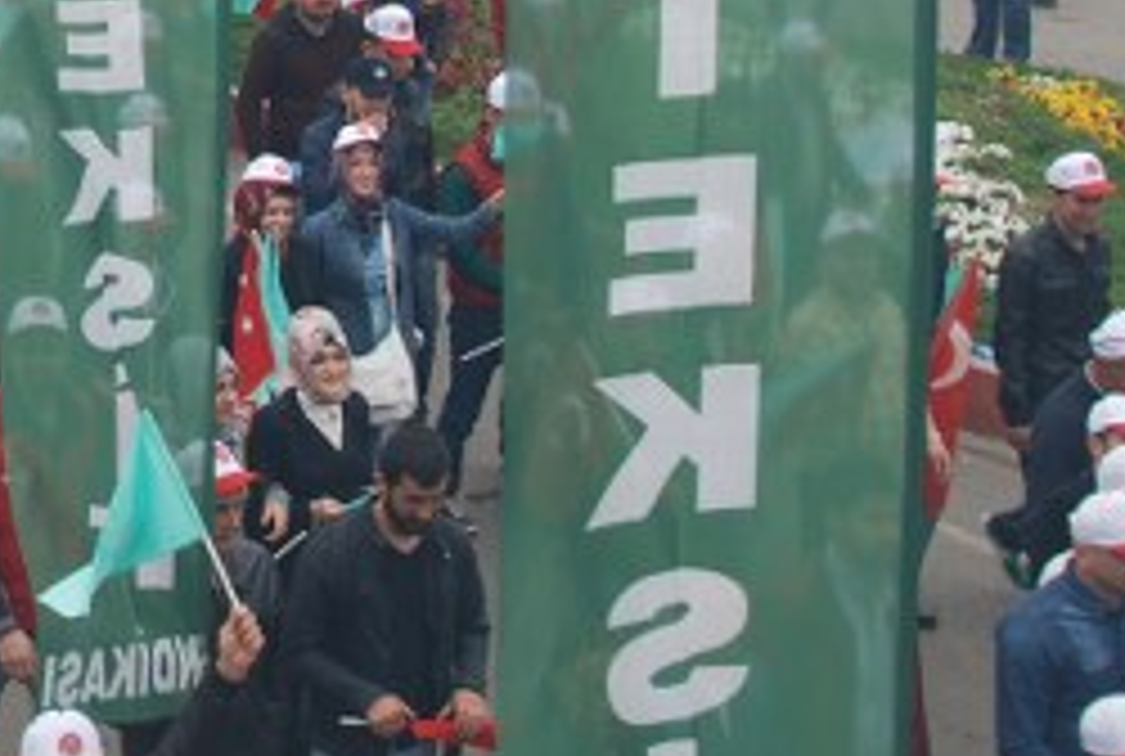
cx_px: -216
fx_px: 3007
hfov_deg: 19.9
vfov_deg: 13.7
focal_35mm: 96
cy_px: -288
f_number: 6.3
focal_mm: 20
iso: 100
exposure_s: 1/160
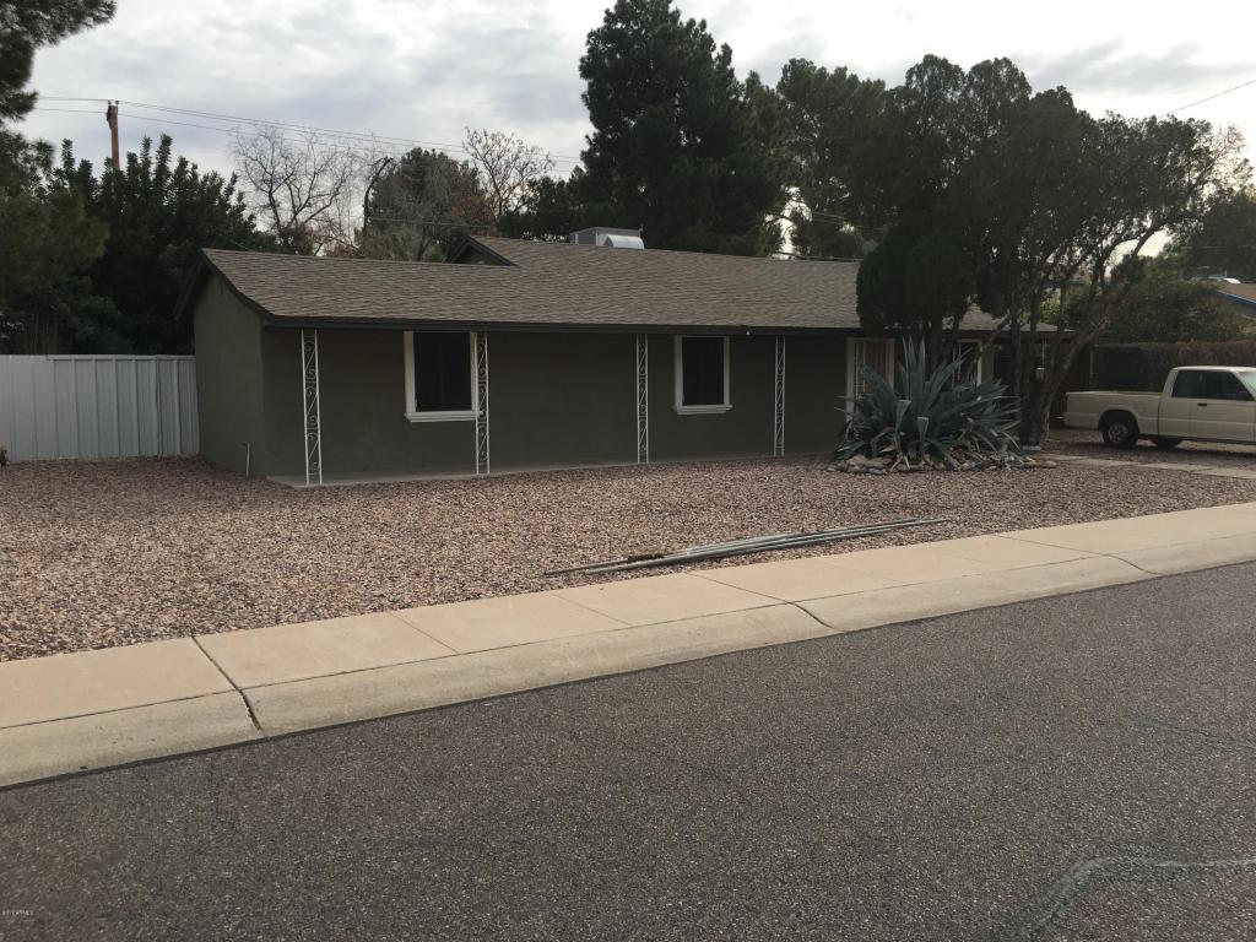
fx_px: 1052
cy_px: 471
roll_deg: +0.3
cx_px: 628
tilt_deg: -5.2
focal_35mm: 29
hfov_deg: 61.7
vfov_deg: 48.2
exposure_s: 1/1425
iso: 25
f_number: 2.2
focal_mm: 4.15
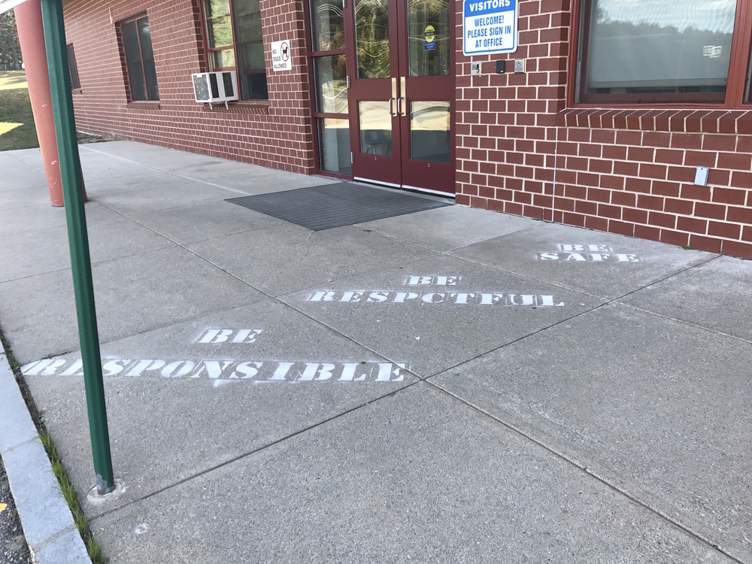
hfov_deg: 63.4
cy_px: 282
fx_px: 608
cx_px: 376
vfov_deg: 49.7
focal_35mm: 28
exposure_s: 1/357
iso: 20
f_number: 1.8
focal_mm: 3.99
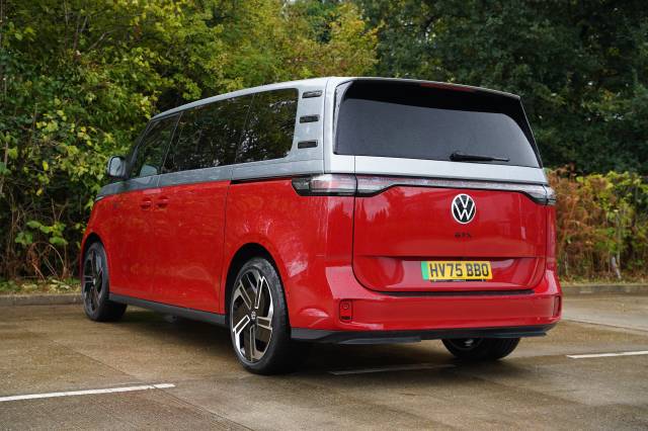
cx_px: 324
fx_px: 934
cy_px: 216
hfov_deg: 38.3
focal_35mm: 52
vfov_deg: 26.0
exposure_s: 1/160
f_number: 4
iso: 320
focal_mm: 51.9
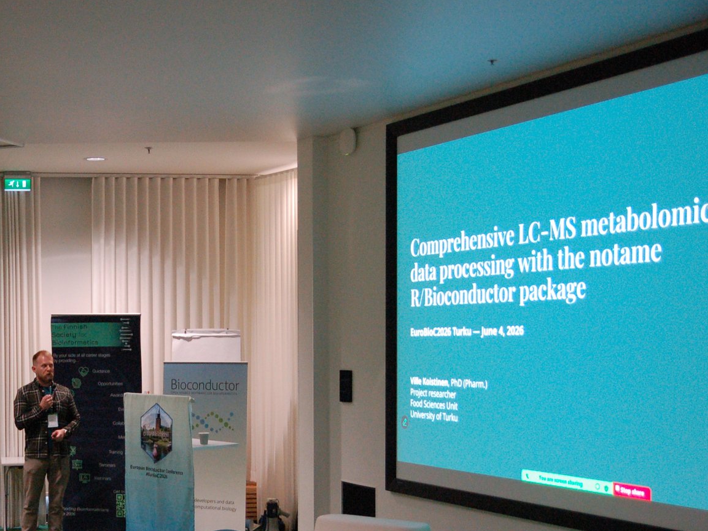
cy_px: 387
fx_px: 1330
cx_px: 122
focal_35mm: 65
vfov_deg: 22.4
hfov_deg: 29.0
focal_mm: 26
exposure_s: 1/125
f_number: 3.2
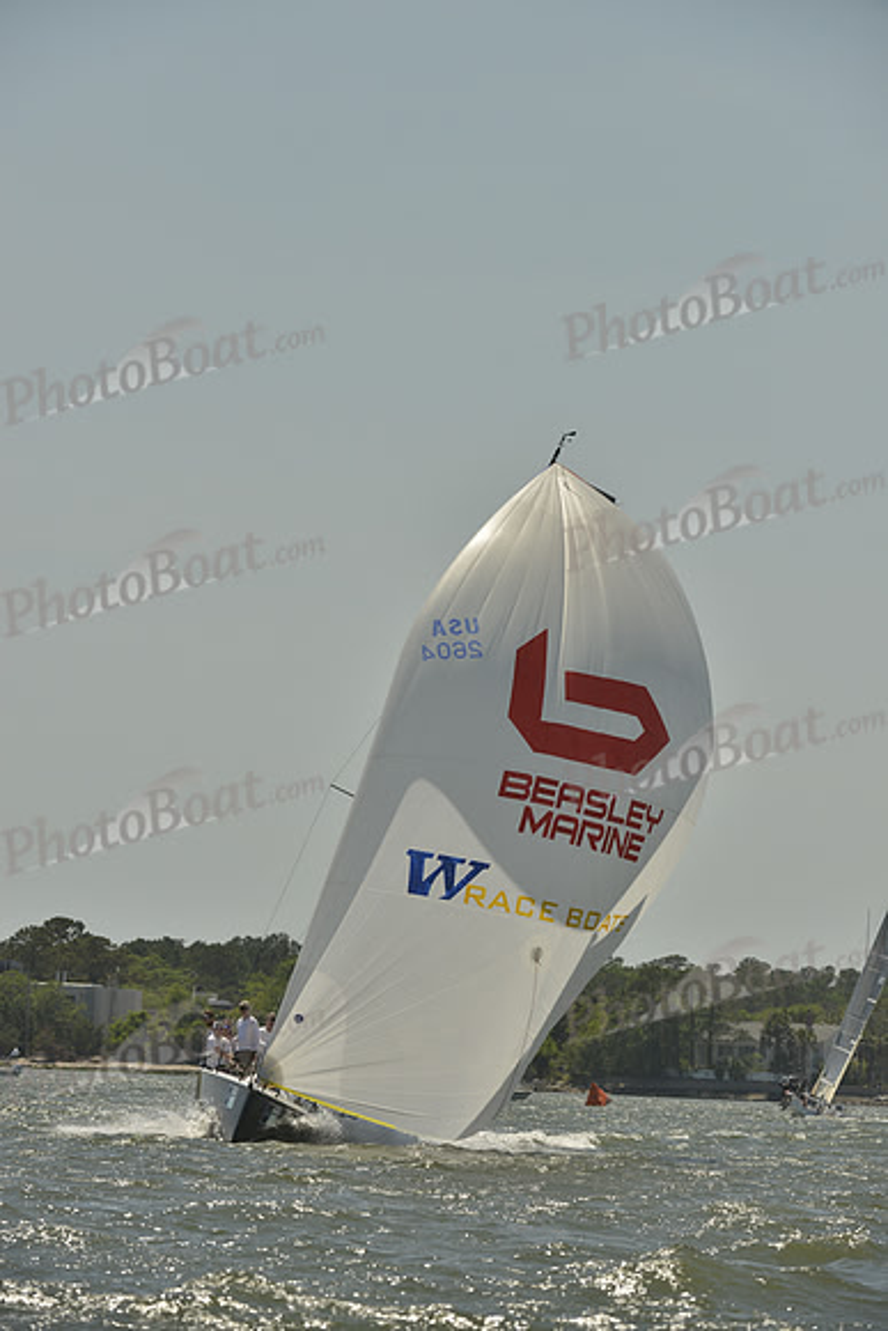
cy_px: 666
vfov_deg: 10.3
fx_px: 7395
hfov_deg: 6.9
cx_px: 444
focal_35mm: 200
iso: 280
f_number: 10
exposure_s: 1/1600
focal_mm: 200
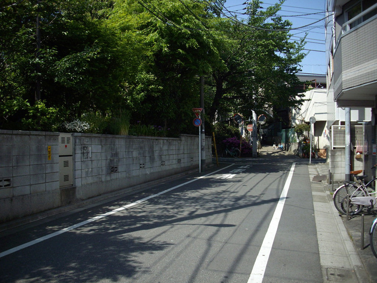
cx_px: 188
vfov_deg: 38.7
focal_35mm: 37
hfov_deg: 50.1
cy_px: 142
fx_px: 403
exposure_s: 1/200
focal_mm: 6.2
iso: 80
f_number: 5.6
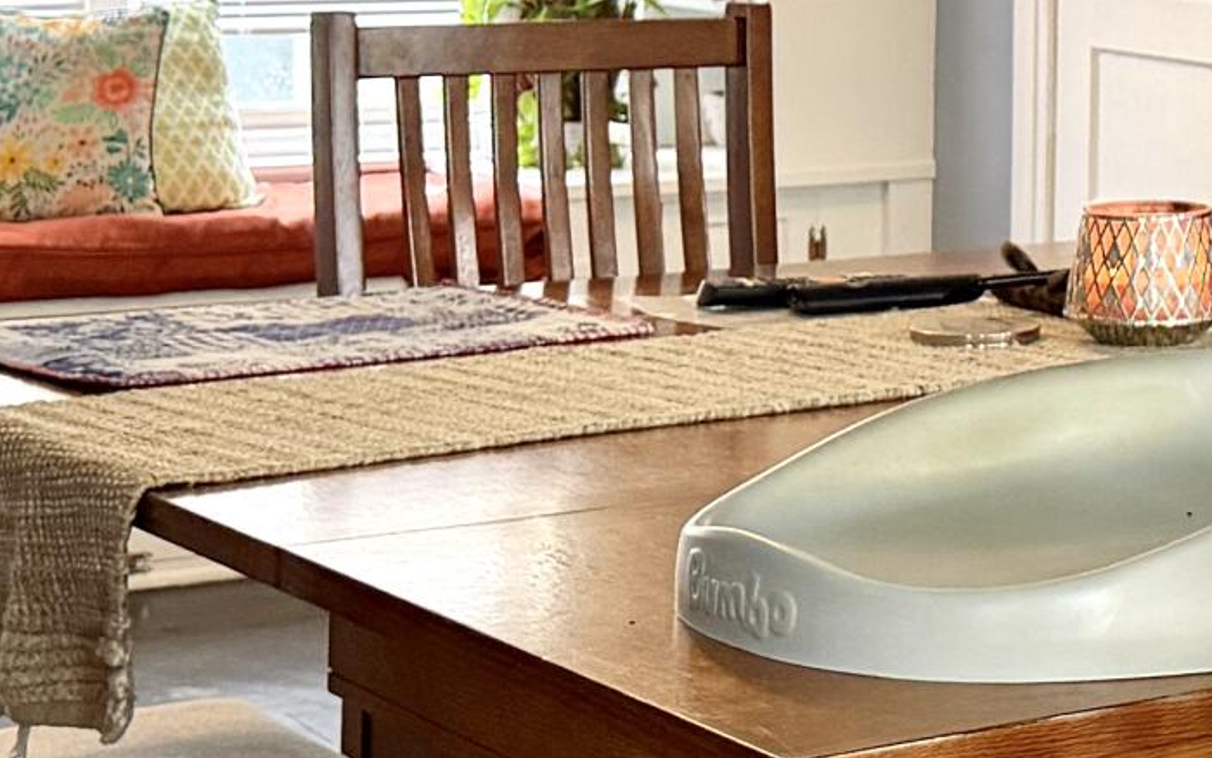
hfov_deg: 17.9
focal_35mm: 109
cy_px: -185
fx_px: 3602
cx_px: 1570
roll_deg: -0.7
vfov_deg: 11.7
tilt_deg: -1.9
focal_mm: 6.76
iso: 320
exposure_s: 1/60
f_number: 1.78
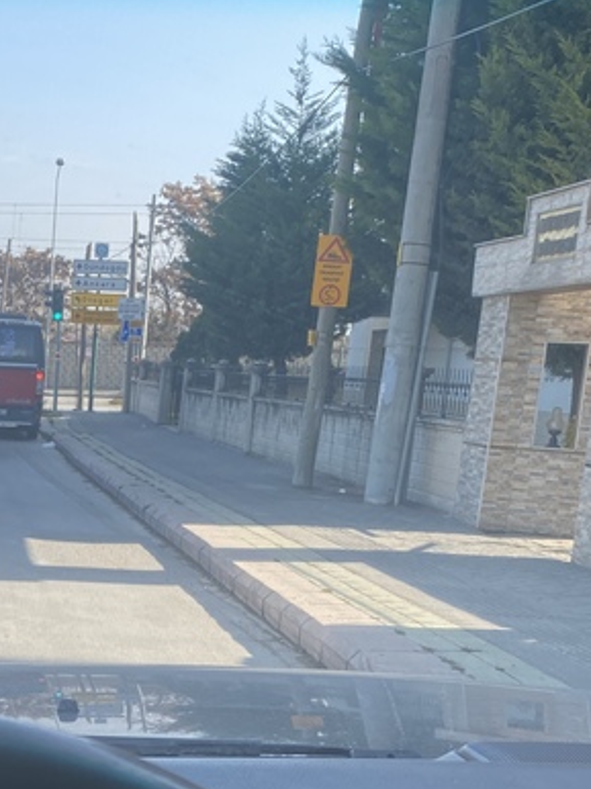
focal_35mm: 62
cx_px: -84
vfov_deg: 30.5
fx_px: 1413
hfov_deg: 22.1
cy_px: 630
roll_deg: -3.3
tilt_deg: -12.9
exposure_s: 1/214
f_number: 1.8
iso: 32
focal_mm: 4.25
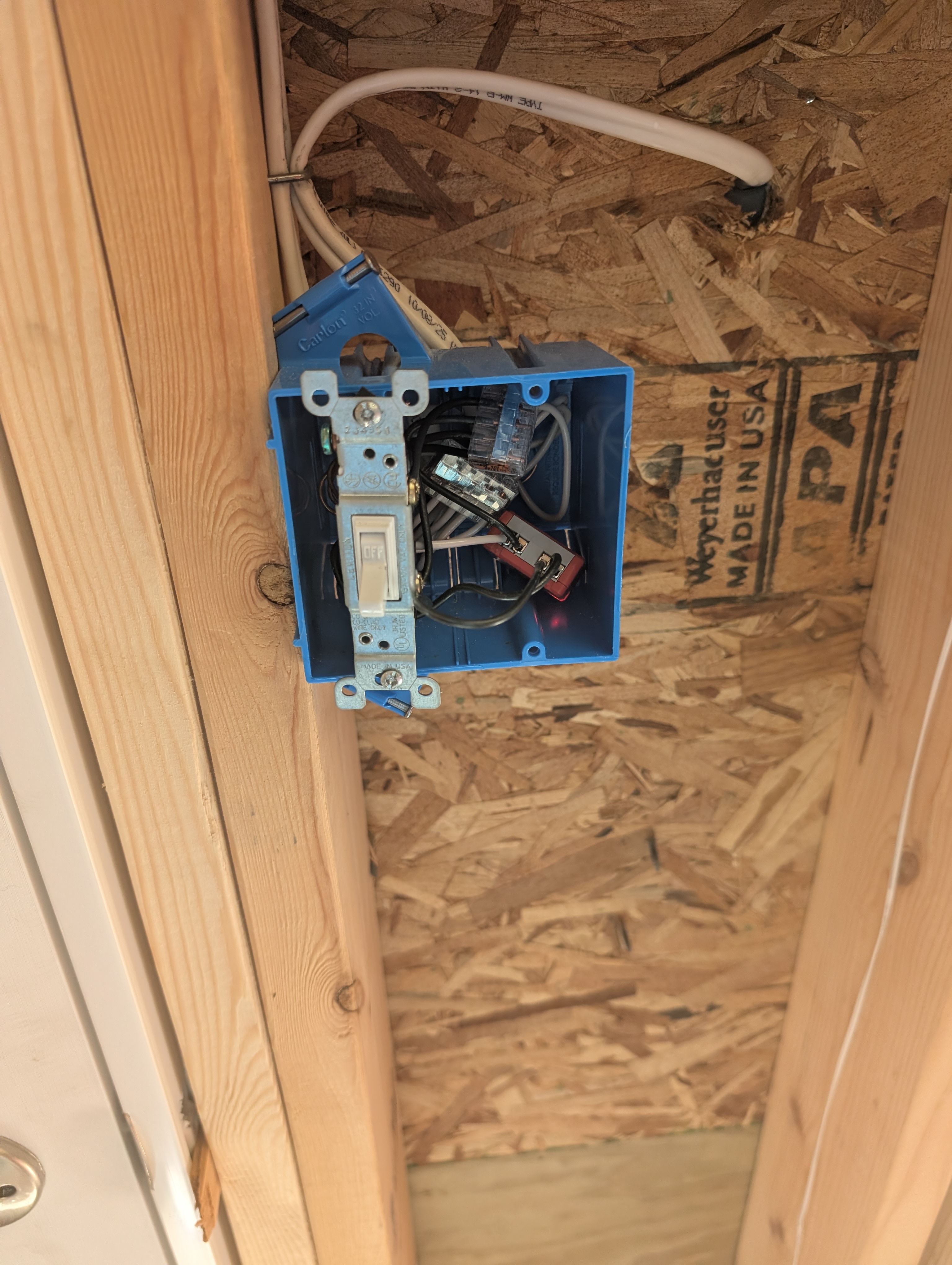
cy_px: 632
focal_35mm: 24
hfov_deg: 56.9
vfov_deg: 71.5
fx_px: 878
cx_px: 476
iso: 508
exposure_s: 1/492
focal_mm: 6.9
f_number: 1.68
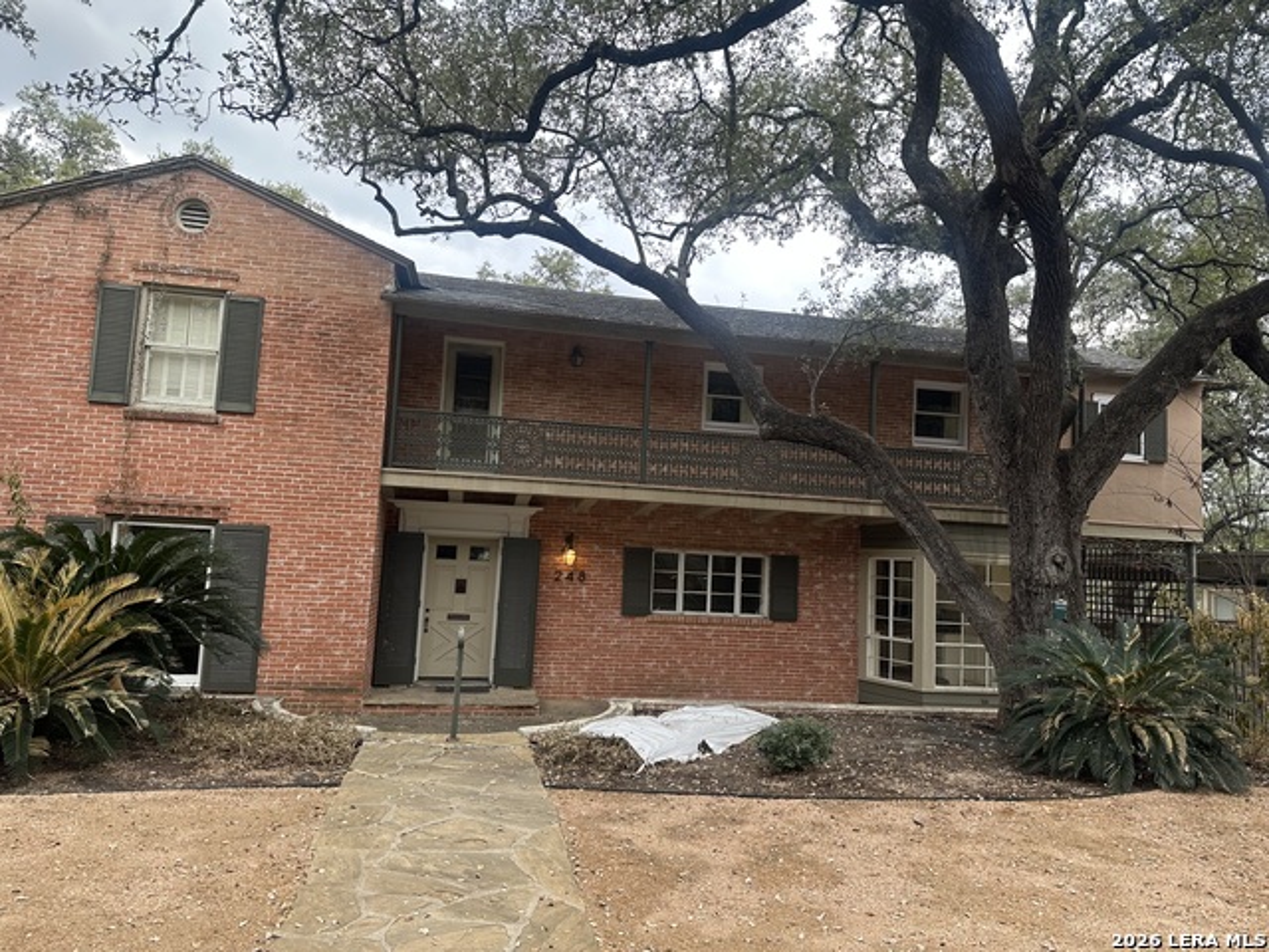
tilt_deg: +6.7
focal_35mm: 24
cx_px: 634
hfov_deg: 71.6
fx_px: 880
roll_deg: -3.7
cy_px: 476
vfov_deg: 56.8
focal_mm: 6.86
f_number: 1.78
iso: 80
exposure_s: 1/206
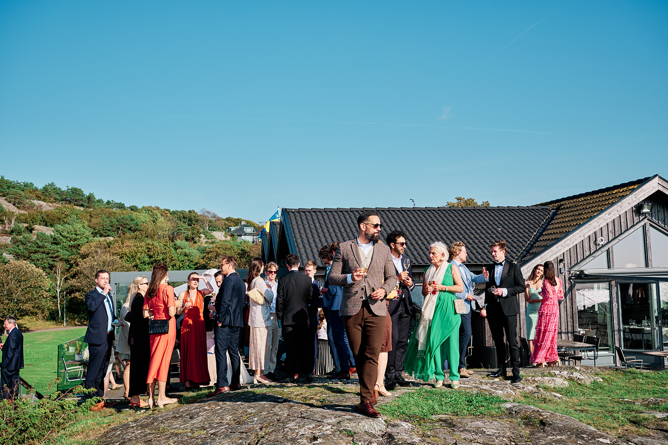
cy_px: 222
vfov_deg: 37.9
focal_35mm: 35
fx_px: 649
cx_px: 334
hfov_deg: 54.4
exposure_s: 1/1700
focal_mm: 23
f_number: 4
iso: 125
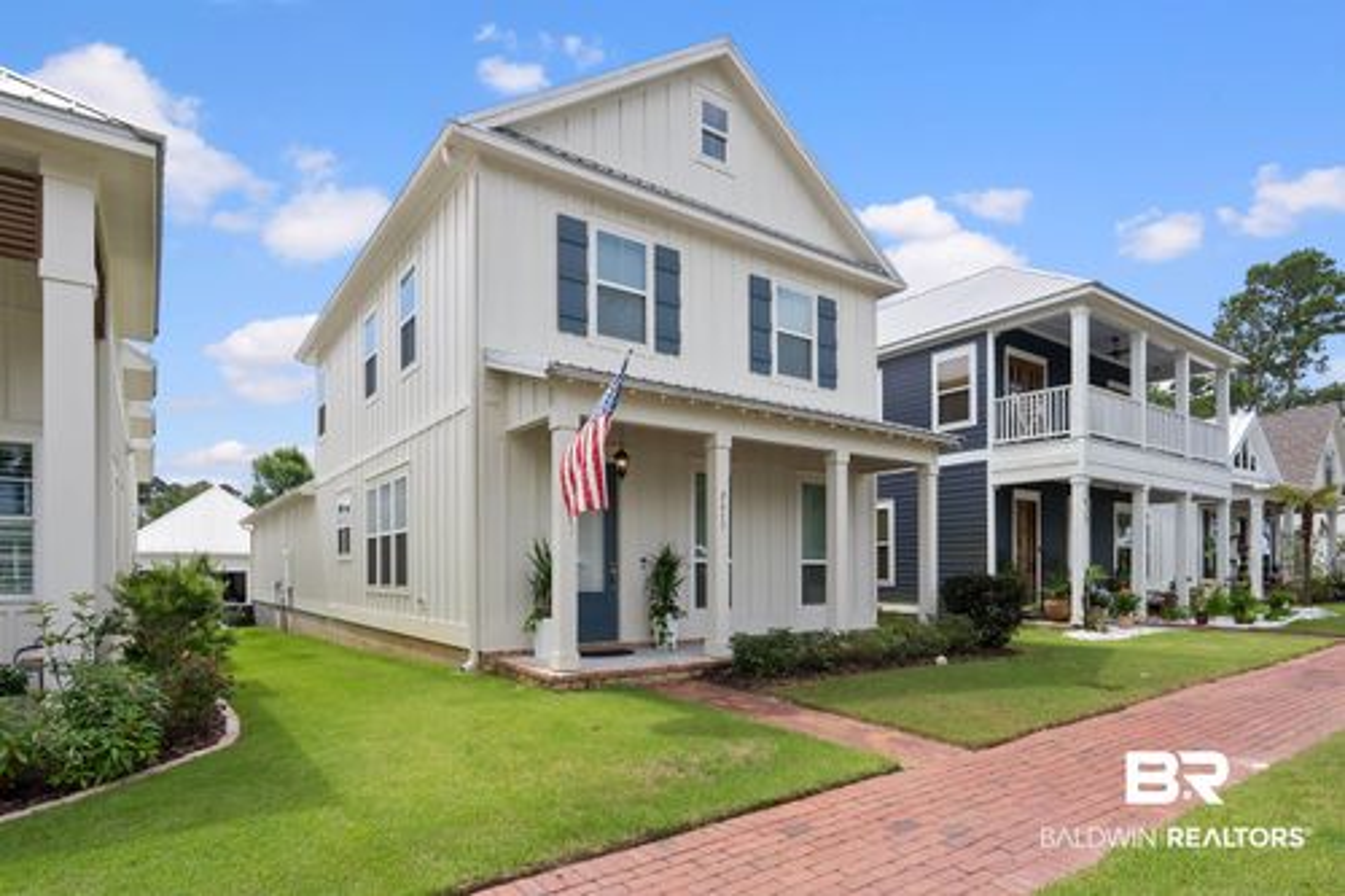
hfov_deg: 90.0
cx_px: 672
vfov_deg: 67.3
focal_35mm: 18
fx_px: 672
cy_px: 448
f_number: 14
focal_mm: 18
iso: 400
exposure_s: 1/200
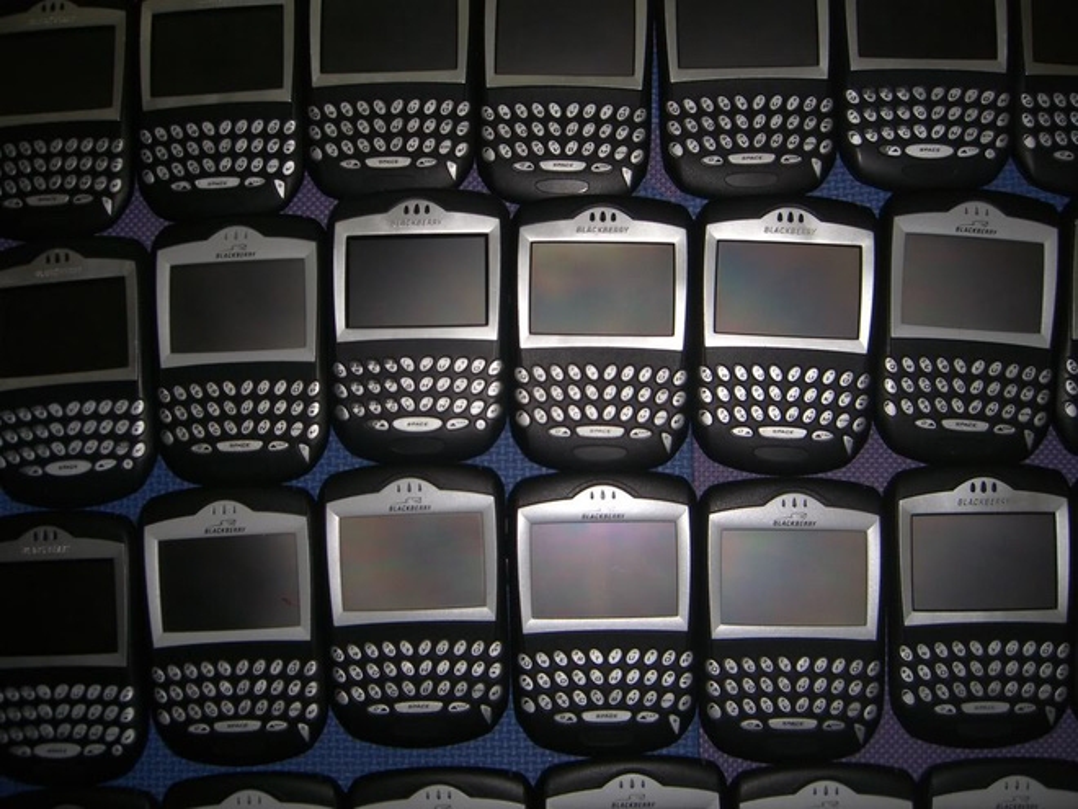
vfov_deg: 37.7
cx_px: 539
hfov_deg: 49.0
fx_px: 1183
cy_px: 404
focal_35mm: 38
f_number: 2.8
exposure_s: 1/60
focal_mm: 7.9
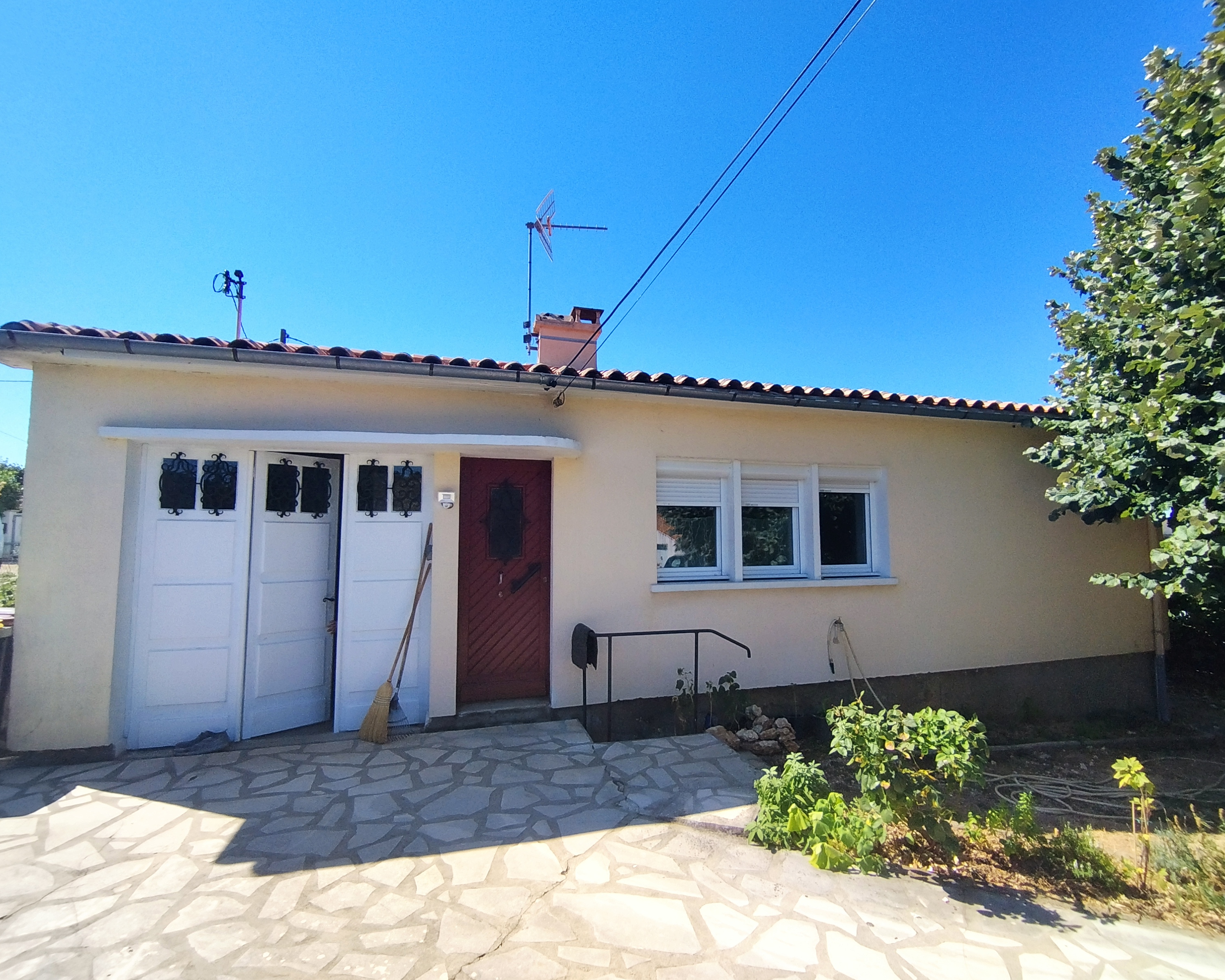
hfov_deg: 89.5
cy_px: 489
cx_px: 650
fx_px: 616
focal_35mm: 17
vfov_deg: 77.0
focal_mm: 1.65
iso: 50
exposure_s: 1/1301
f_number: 2.2
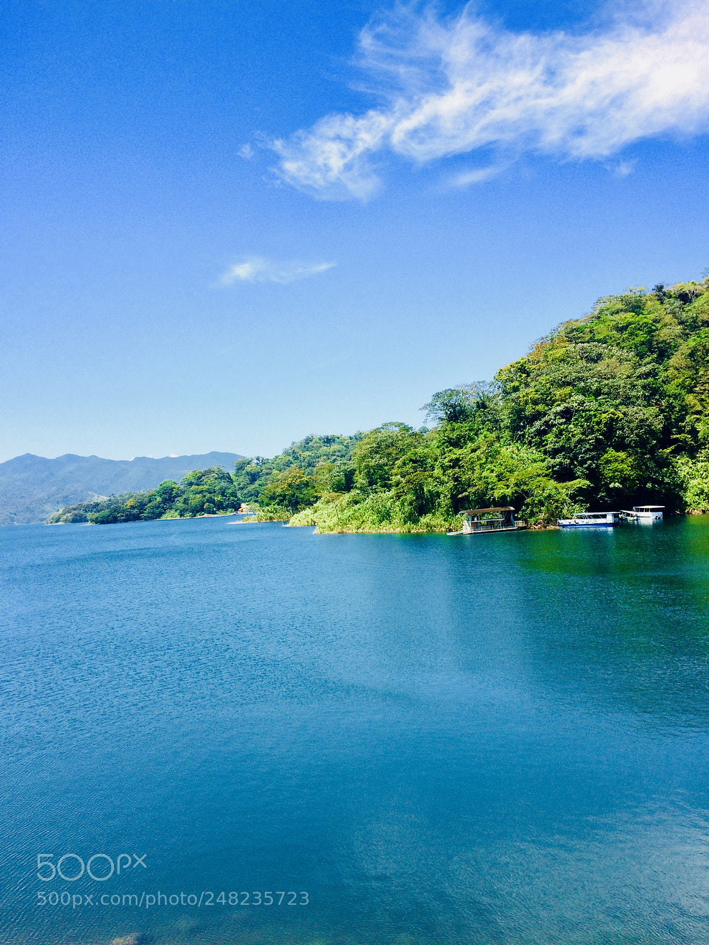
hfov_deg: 48.2
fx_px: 792
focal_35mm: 29
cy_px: 472
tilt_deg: +0.8
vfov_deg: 61.7
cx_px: 354
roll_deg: +3.0
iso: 32
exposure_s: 1/1709
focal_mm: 4.15
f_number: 2.2
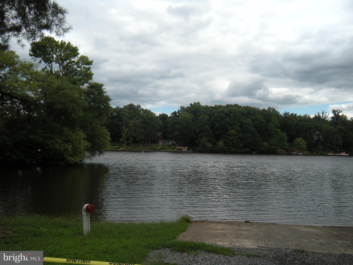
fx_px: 357
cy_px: 132
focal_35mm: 35
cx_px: 176
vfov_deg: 40.7
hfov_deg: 52.6
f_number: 3.8
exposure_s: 1/556
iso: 64
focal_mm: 5.9
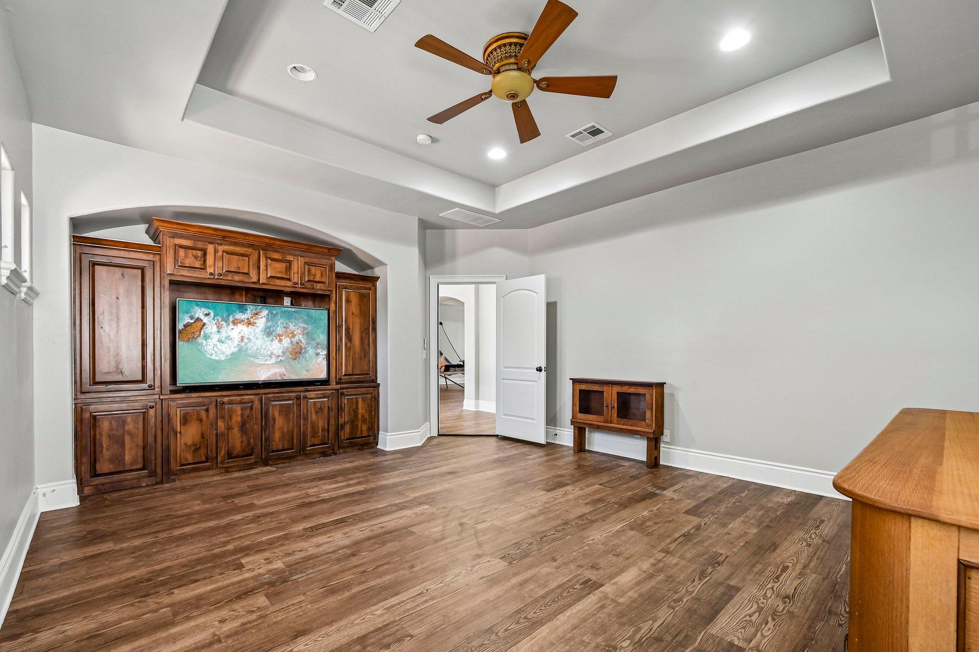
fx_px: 408
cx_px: 490
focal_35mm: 15
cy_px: 326
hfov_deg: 100.4
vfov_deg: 77.3
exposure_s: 1/4
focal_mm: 10
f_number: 8
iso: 400
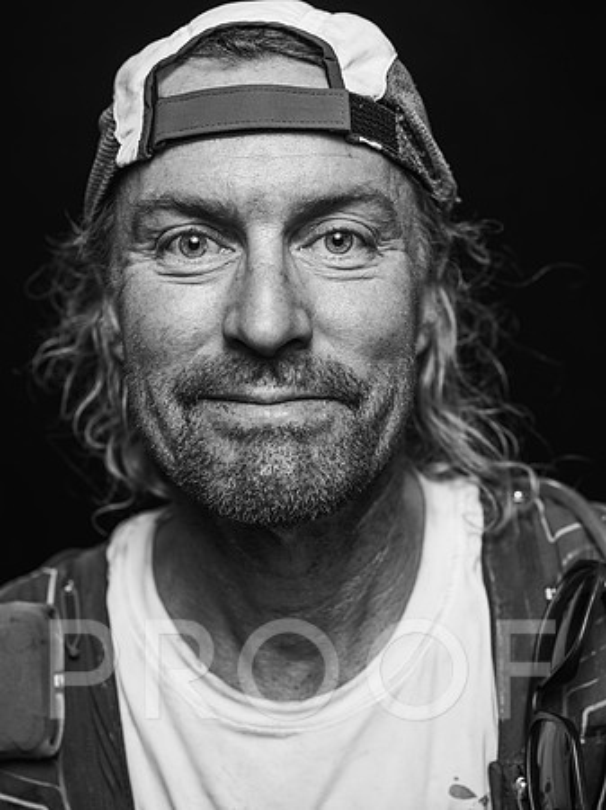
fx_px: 1472
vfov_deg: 30.7
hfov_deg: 23.3
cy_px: 405
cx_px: 303
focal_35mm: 63
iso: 100
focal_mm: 80
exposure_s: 1/125
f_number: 4.5
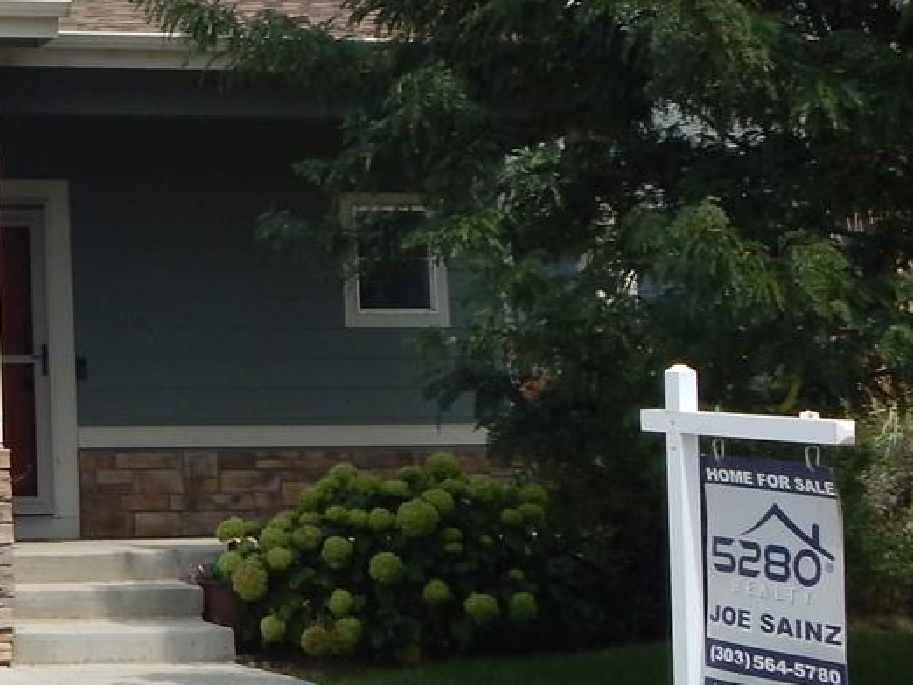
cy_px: 101
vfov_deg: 15.4
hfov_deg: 19.1
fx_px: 2507
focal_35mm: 95
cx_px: -273
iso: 125
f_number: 6.5
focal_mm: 5.6
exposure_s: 1/640
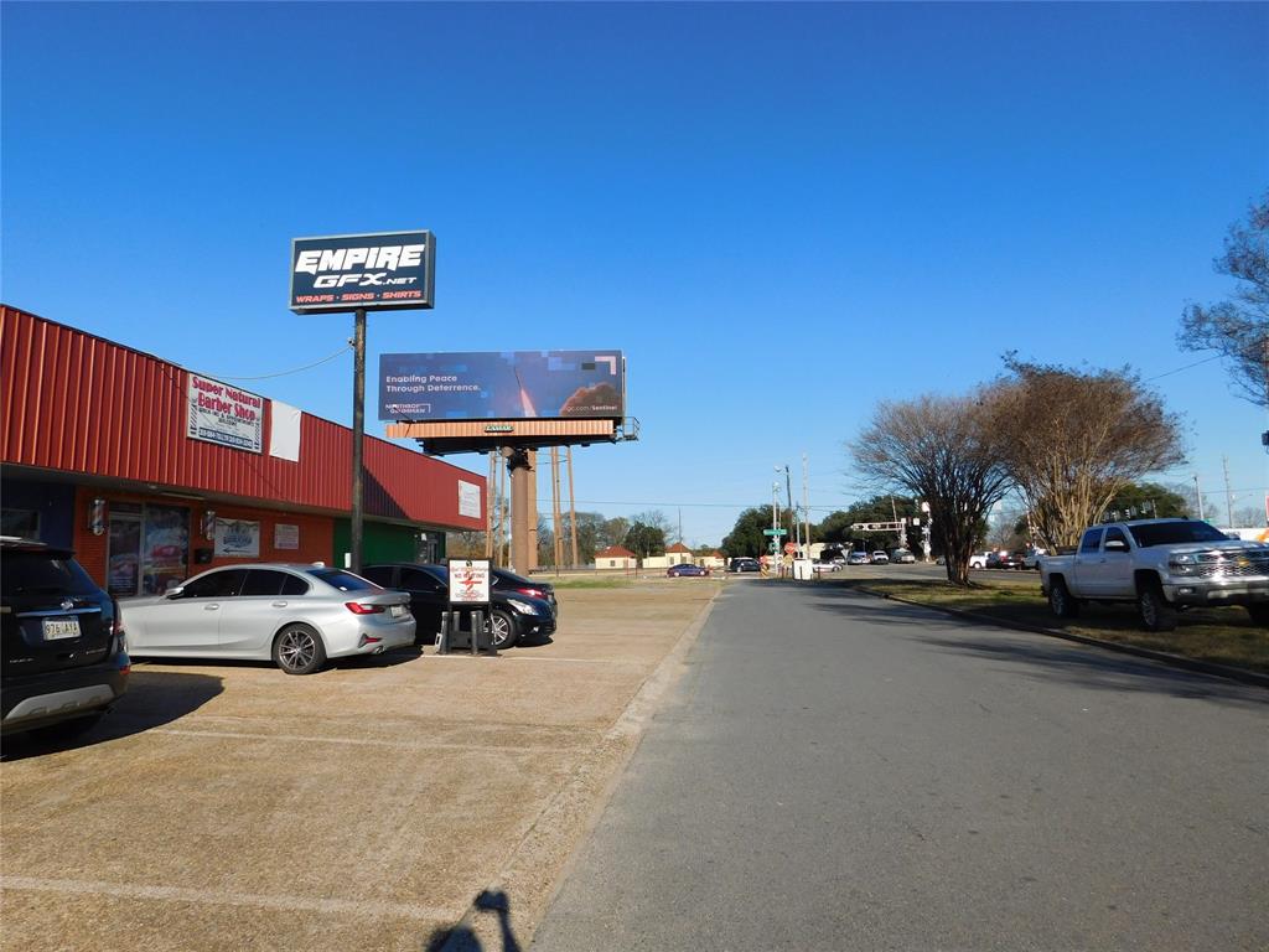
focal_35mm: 23
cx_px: 634
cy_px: 476
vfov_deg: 58.9
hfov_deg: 73.9
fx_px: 843
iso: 125
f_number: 6
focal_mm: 4
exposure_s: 1/640
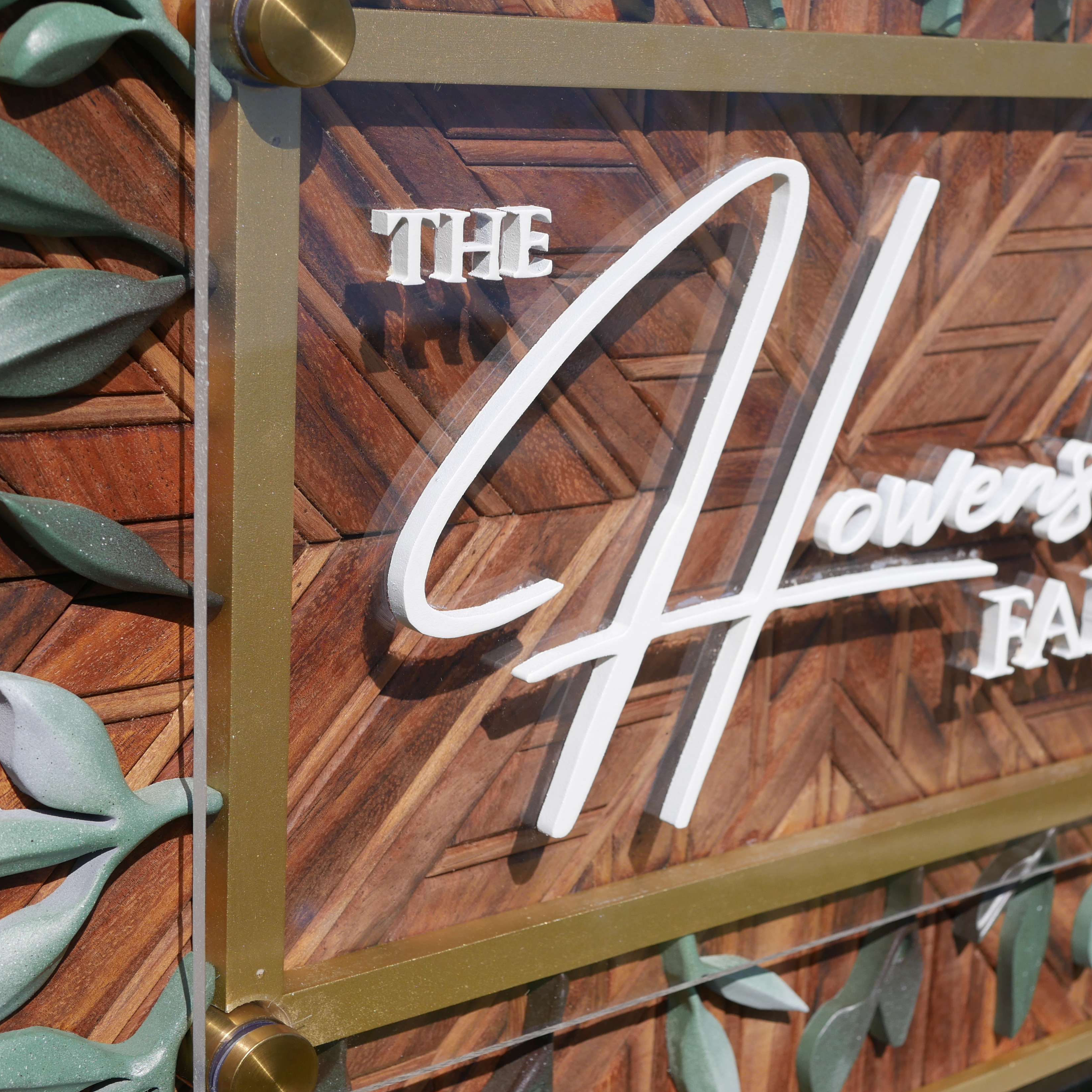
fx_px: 2213
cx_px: 765
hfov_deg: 27.5
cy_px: 558
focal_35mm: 62
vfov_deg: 27.7
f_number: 5.6
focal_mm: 25
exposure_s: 1/1300
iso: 200
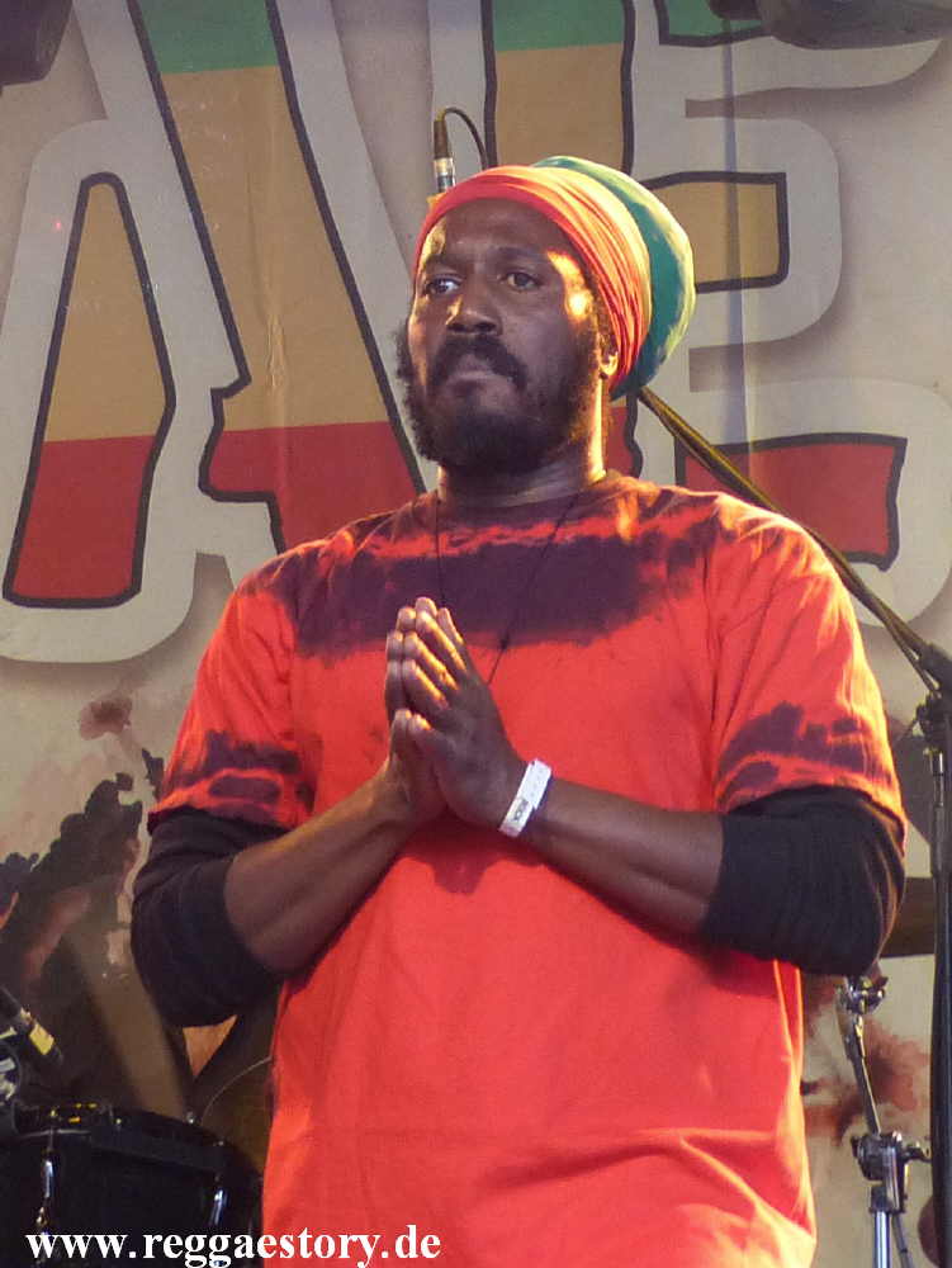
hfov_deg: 20.5
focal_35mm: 72
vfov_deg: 27.0
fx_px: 2638
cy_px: 634
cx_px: 476
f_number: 2.8
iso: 250
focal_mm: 13
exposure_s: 1/60
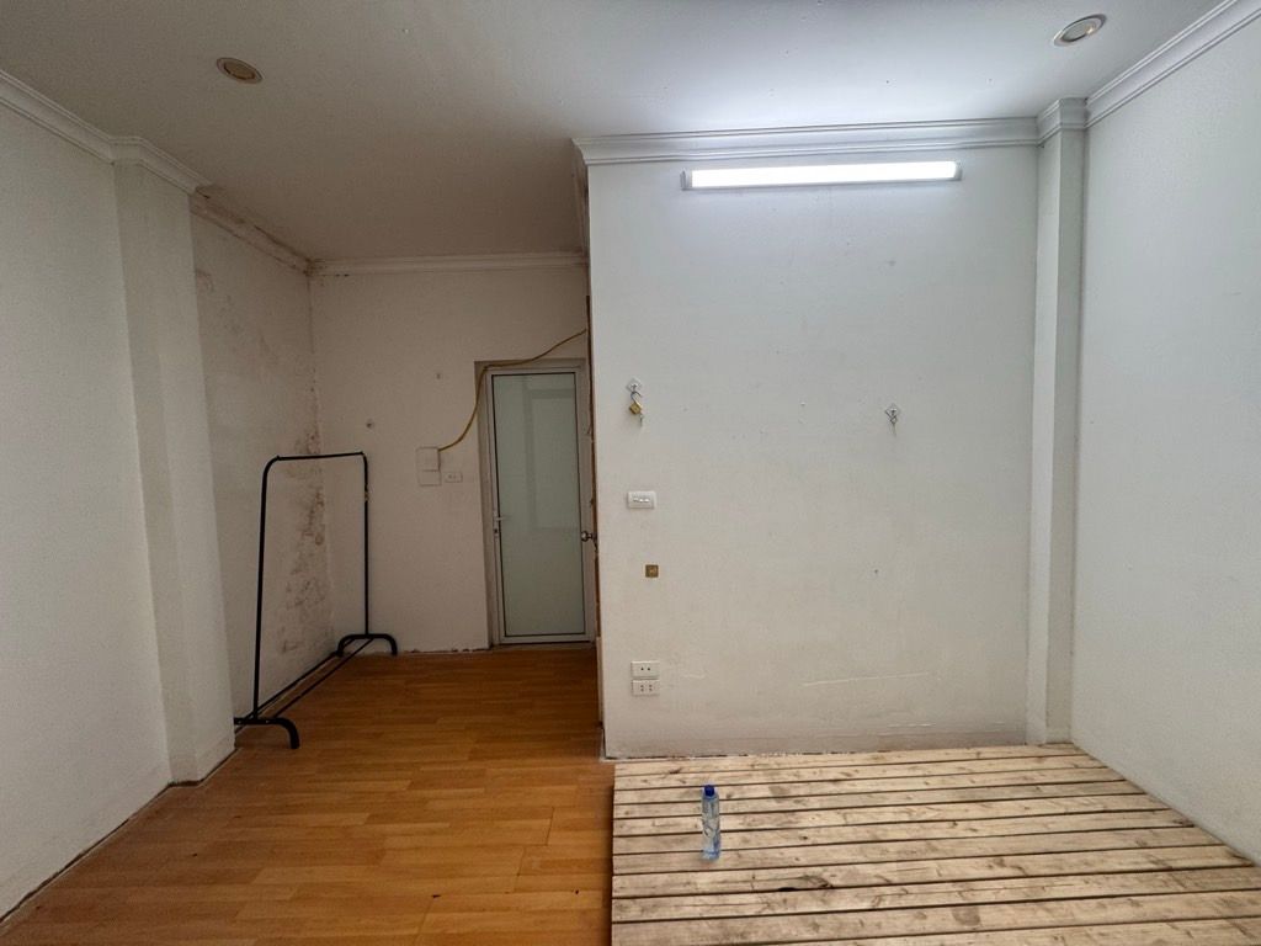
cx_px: 630
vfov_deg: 85.7
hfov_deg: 102.1
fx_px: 510
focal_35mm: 14
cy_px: 473
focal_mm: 2.22
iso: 125
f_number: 2.2
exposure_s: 1/100
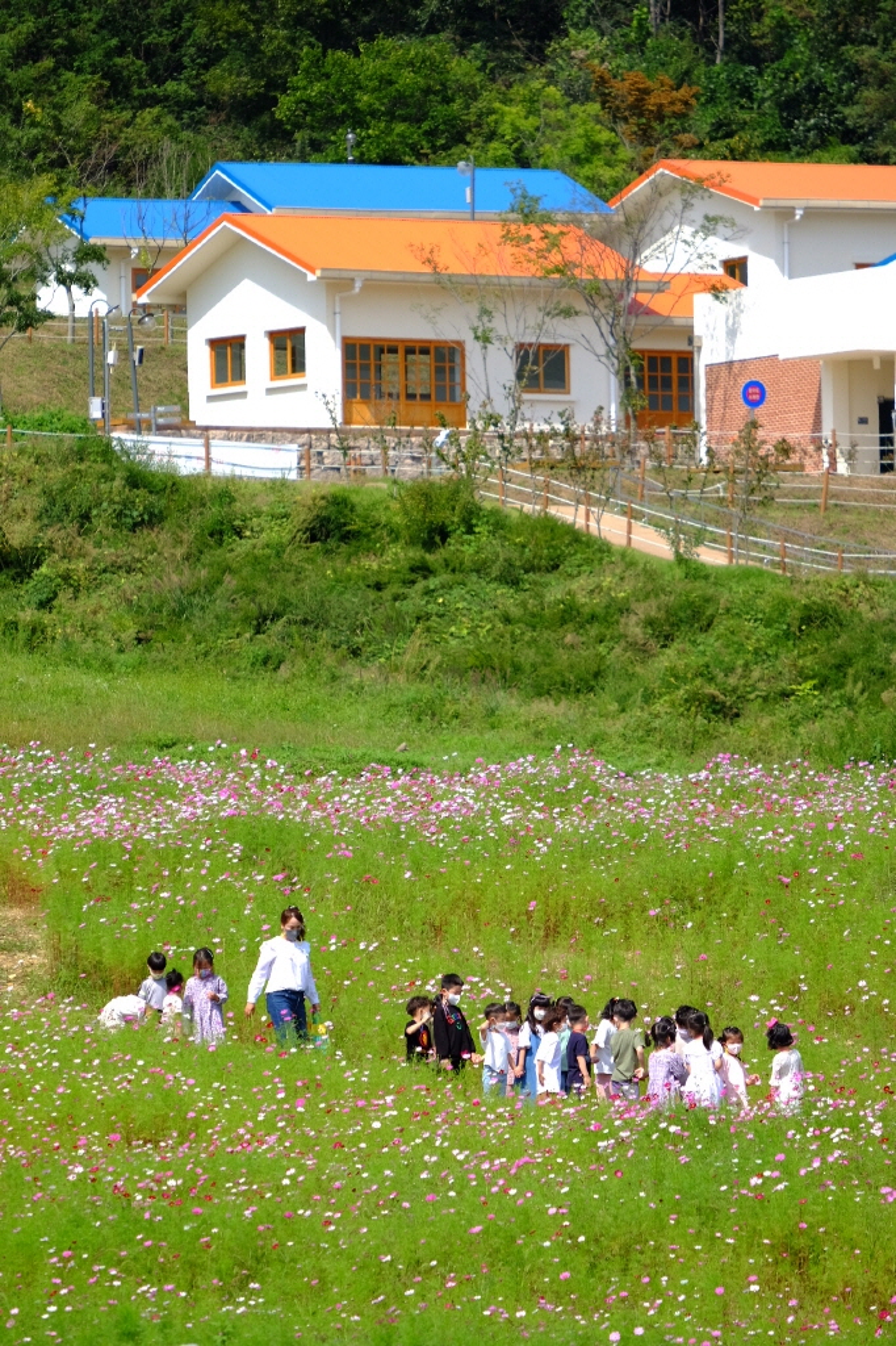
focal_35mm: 300
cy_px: 673
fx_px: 11207
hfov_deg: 4.6
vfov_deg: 6.9
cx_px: 448
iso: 100
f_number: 4.8
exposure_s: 1/400
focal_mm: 200
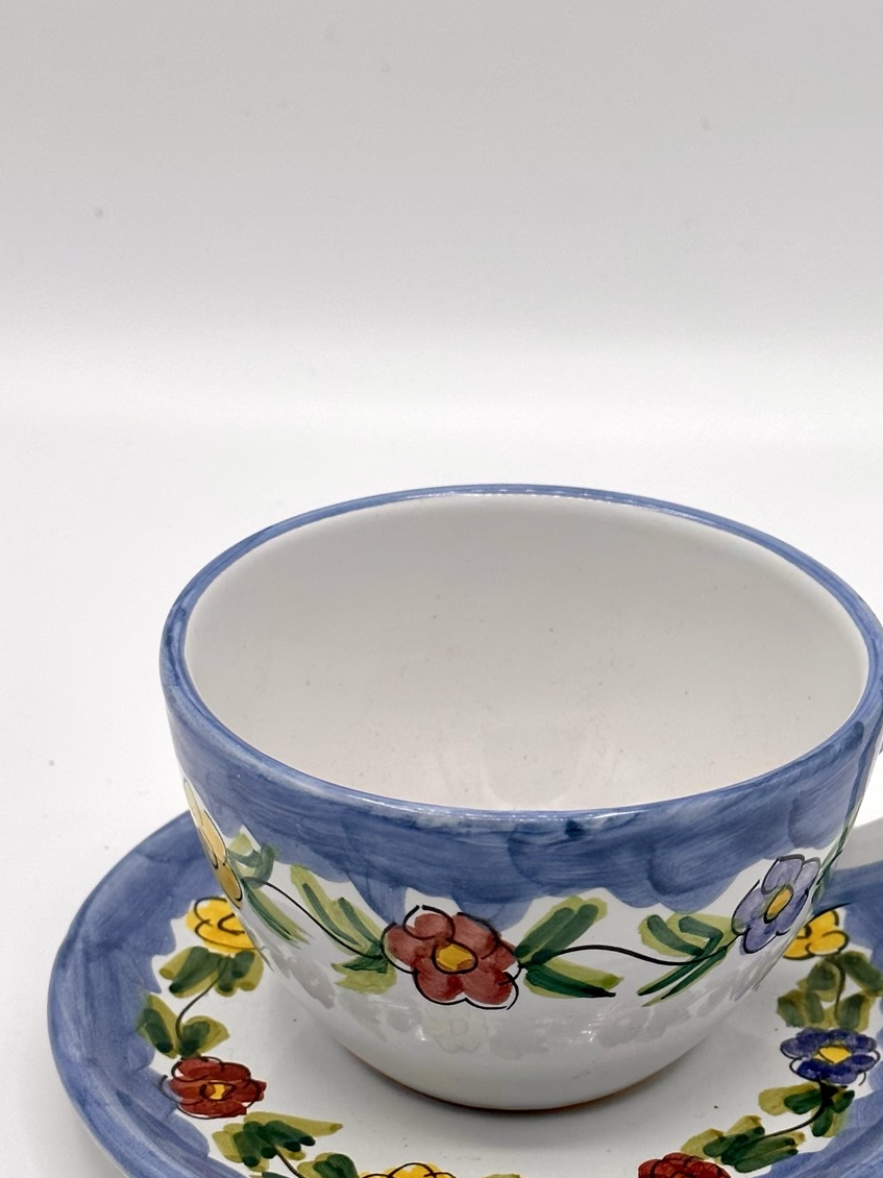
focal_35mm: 87
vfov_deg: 22.4
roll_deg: -1.8
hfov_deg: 16.9
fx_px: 2960
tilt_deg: -31.5
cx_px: 570
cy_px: 785
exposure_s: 1/3257
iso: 64
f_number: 1.78
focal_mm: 6.86
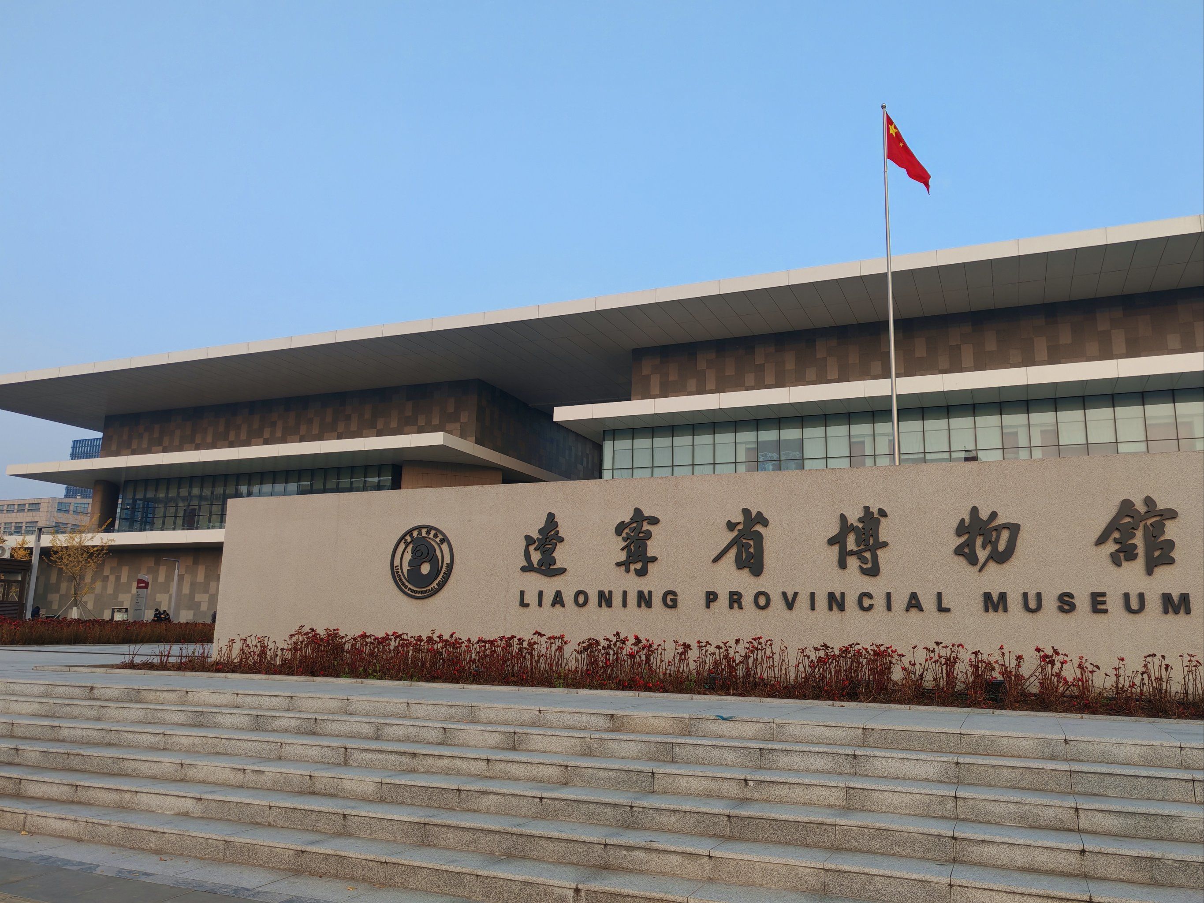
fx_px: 939
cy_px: 452
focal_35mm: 27
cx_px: 602
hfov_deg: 65.3
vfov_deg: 51.4
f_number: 1.95
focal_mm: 5.52
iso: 50
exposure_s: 1/303
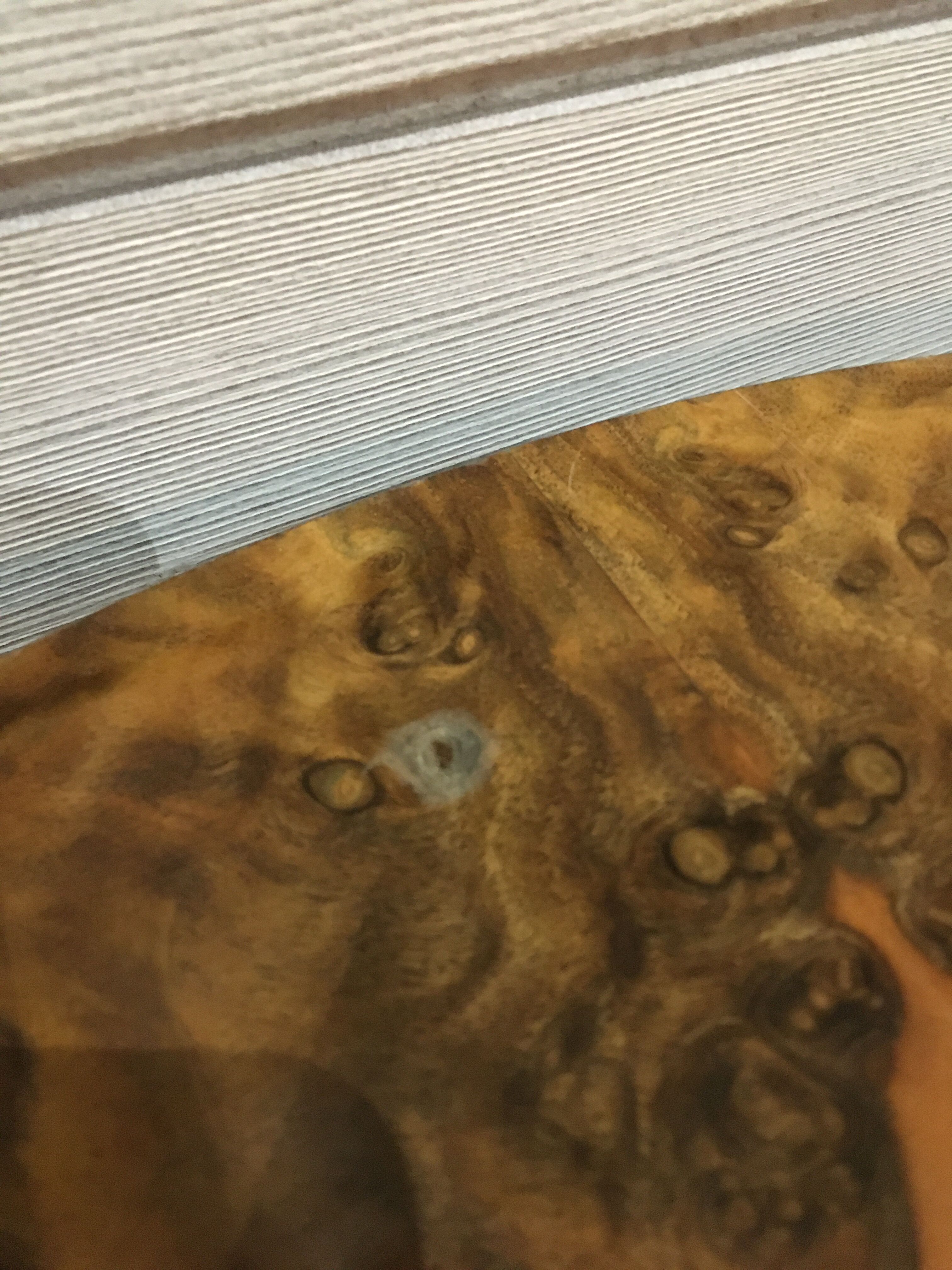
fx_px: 1063
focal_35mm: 29
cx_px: 476
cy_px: 635
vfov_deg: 61.7
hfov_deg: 48.2
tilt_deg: -50.7
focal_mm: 4.15
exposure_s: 1/17
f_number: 2.2
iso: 320
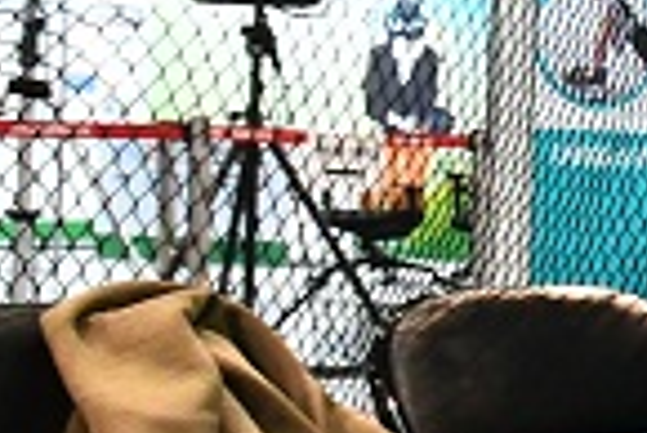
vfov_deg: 11.1
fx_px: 2231
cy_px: 170
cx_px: 1959
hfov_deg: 10.8
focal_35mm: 124
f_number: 9.5
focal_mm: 12
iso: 6400
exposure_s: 1/90
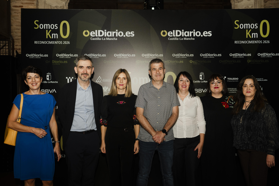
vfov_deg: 35.0
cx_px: 140
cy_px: 93
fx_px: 294
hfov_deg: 50.7
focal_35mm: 38
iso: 800
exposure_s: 1/125
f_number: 4.5
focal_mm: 38
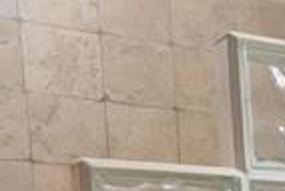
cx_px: 658
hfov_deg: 14.4
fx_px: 800
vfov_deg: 12.1
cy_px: 384
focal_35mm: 101
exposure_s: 1/30
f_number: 4
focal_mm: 14
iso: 640
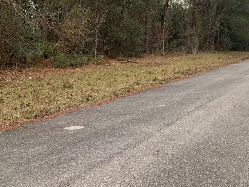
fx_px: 338
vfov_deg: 30.2
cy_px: 38
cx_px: 193
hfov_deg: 39.1
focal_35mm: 47
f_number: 1.8
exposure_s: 1/437
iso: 25
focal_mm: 4.25
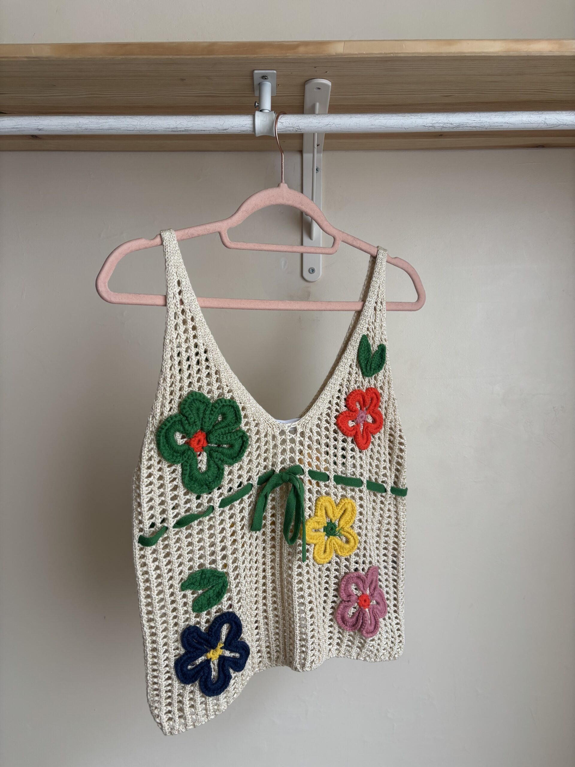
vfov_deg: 67.3
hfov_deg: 53.1
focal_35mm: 26
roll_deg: +1.0
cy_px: 384
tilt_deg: -5.1
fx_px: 576
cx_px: 288
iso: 80
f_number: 1.6
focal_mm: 5.96
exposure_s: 1/121
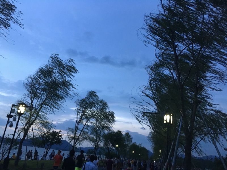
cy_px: 85
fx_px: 190
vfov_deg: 48.2
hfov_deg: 61.7
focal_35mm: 29
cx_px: 114
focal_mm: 4.15
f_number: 2.2
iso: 200
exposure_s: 1/25
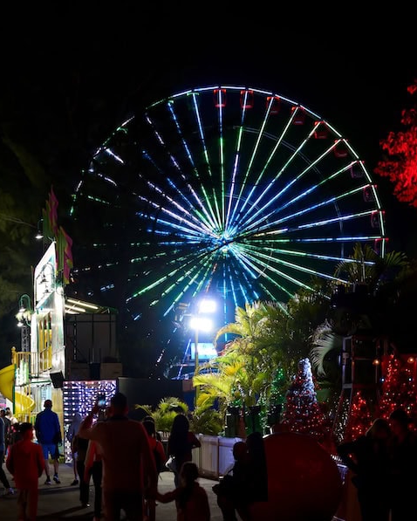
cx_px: 32
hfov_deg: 15.4
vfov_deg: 19.4
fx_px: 1526
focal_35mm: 99
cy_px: 261
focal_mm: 70
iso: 1250
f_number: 2.8
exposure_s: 1/166
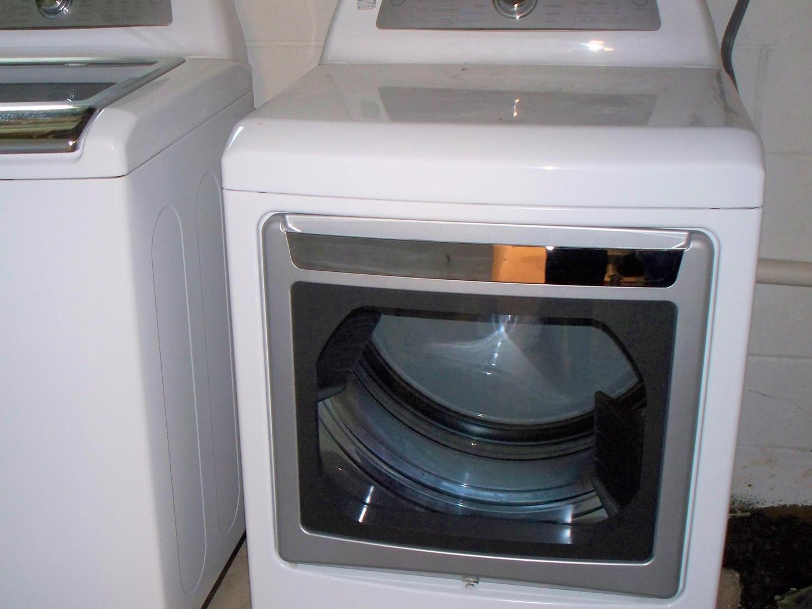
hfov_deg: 37.1
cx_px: 268
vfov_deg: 28.5
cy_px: 320
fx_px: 1196
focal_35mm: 51
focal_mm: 7.54
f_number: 2.8
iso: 200
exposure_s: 1/30
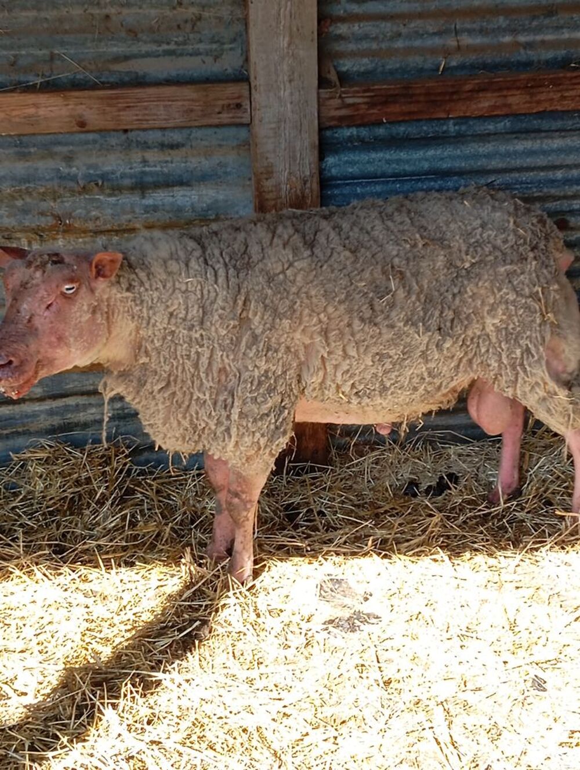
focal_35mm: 64
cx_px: 290
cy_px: 385
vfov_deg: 30.2
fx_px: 1426
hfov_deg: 23.0
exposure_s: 1/127
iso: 110
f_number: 1.8
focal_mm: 4.22
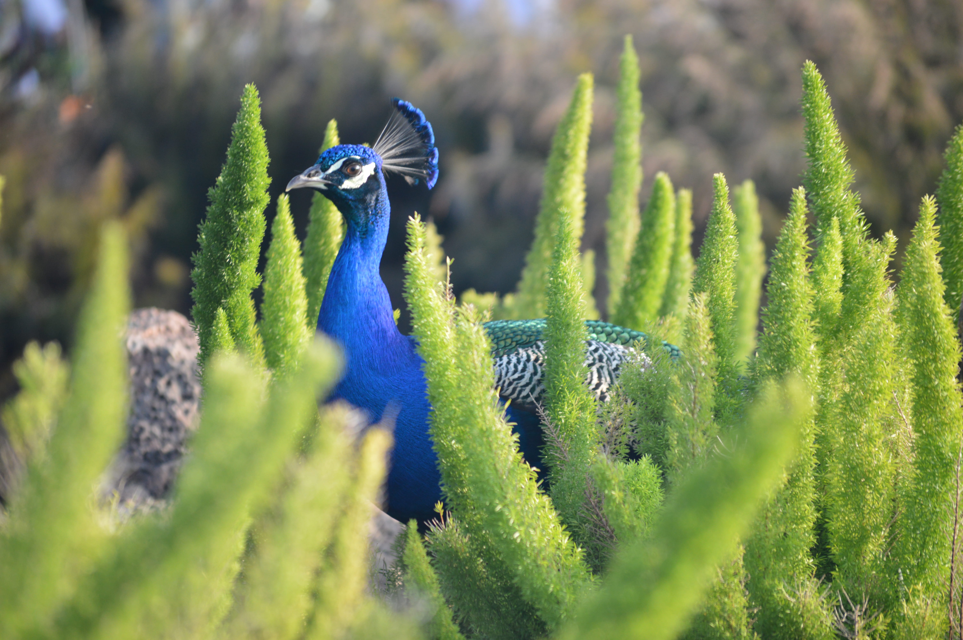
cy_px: 320
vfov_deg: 6.8
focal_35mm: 202
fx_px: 5412
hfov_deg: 10.2
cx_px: 482
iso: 360
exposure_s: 1/125
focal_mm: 135
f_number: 5.6
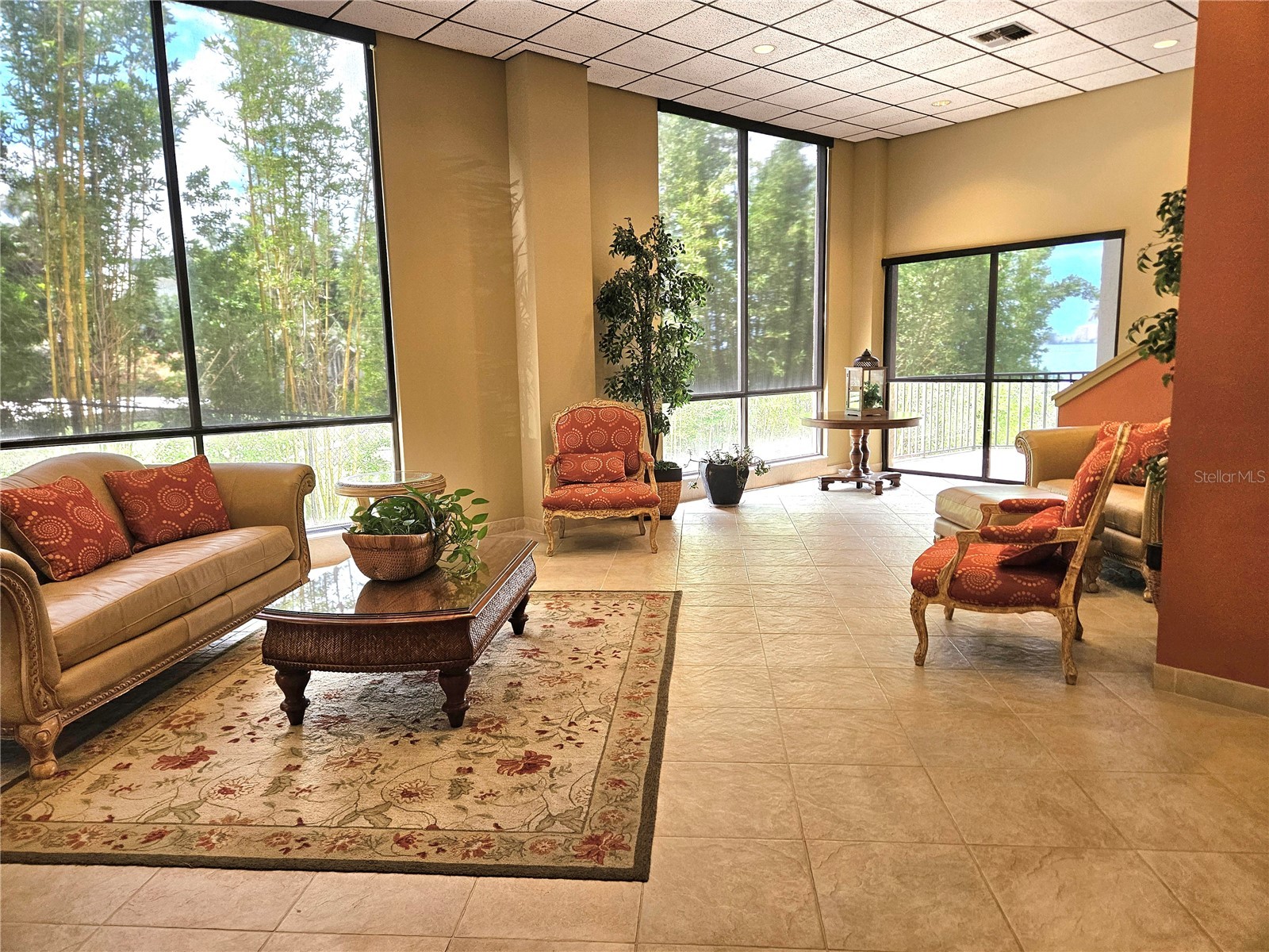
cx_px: 634
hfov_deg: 73.9
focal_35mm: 23
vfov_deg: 58.9
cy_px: 476
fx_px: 843
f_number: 1.8
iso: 200
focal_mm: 5.4
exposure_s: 1/120
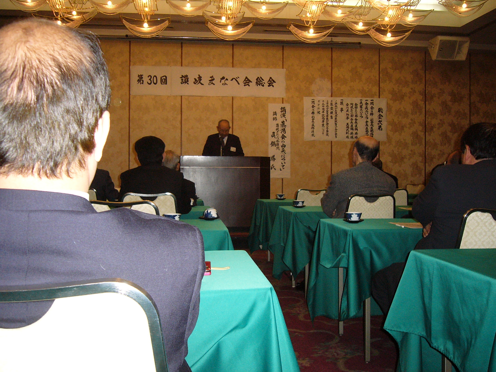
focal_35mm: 35
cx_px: 248
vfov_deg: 40.7
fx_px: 502
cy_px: 186
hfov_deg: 52.6
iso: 200
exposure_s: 1/60
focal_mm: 5.8
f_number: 2.8
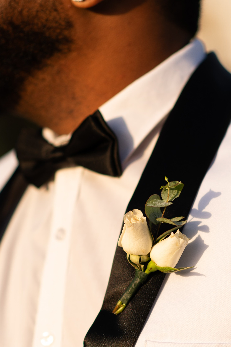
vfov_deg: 13.2
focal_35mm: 155
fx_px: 1494
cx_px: 140
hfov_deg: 8.8
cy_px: 256
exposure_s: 1/2000
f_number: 2.2
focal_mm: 85
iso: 80
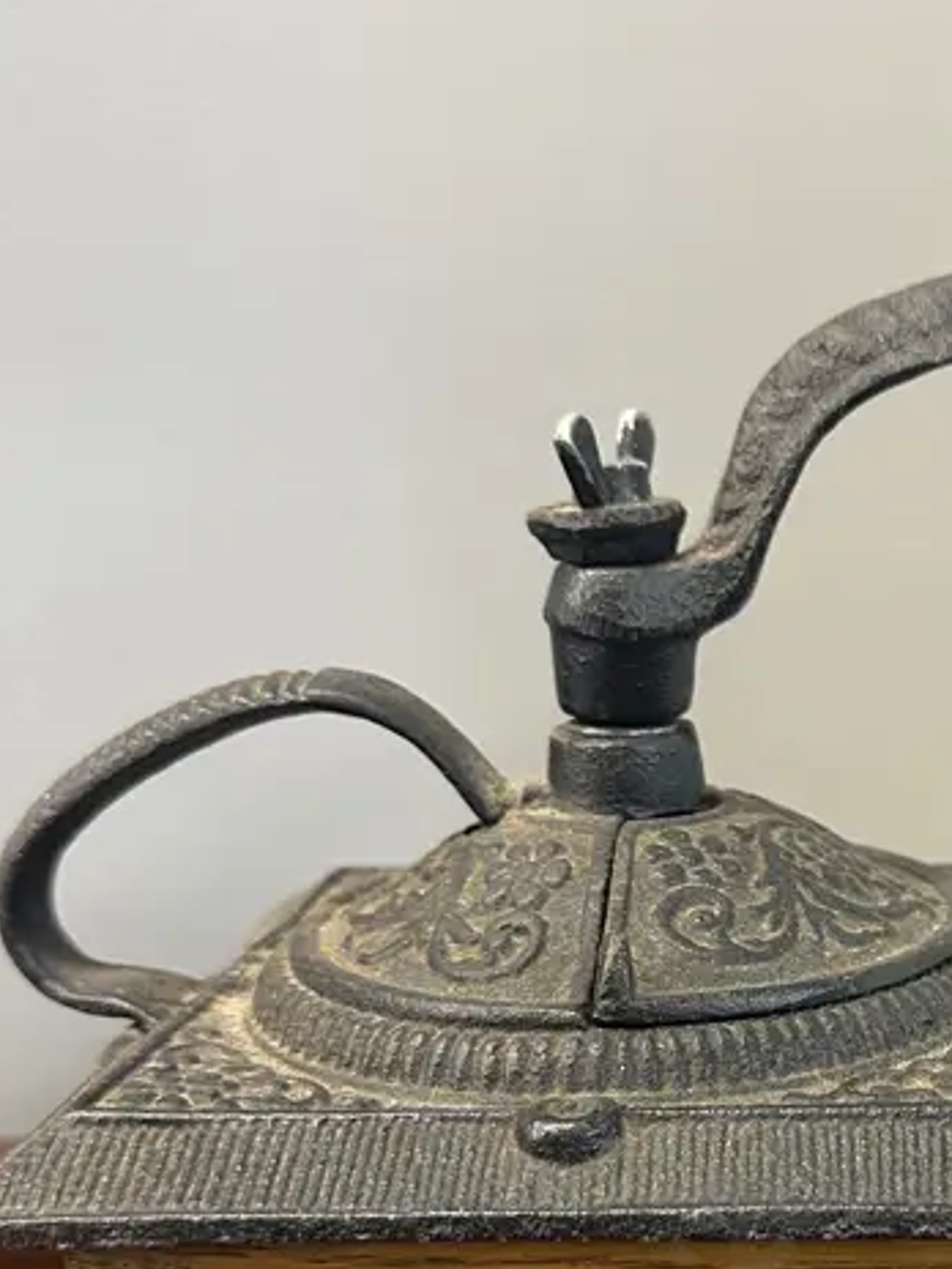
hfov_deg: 26.4
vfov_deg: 34.9
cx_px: 889
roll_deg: -0.2
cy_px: 1031
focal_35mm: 53
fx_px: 1943
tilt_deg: -18.9
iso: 320
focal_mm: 6.86
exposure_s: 1/50
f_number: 1.78
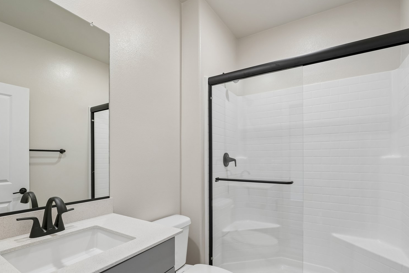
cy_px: 157
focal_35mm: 18
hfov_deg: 89.8
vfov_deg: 67.0
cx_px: 189
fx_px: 204
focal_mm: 13
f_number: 8
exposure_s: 1/13
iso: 400
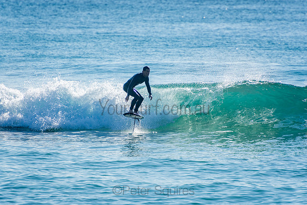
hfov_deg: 3.4
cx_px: 154
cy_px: 102
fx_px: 5118
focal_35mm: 600
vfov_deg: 2.3
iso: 220
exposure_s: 1/1250
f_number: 5.6
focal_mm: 400
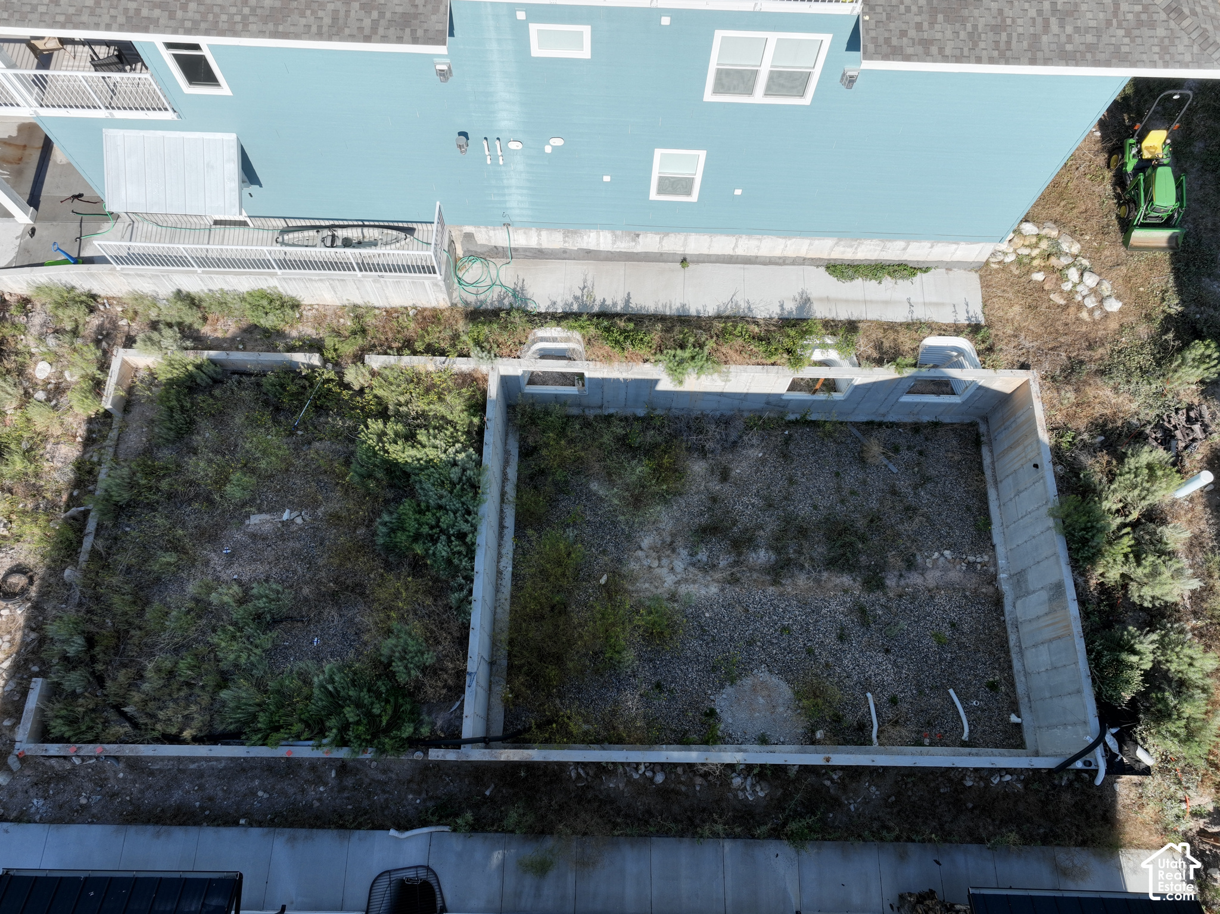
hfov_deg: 71.6
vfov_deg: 56.8
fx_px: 845
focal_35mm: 24
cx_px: 610
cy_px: 457
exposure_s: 1/2500
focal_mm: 12.29
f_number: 2.8
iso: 330
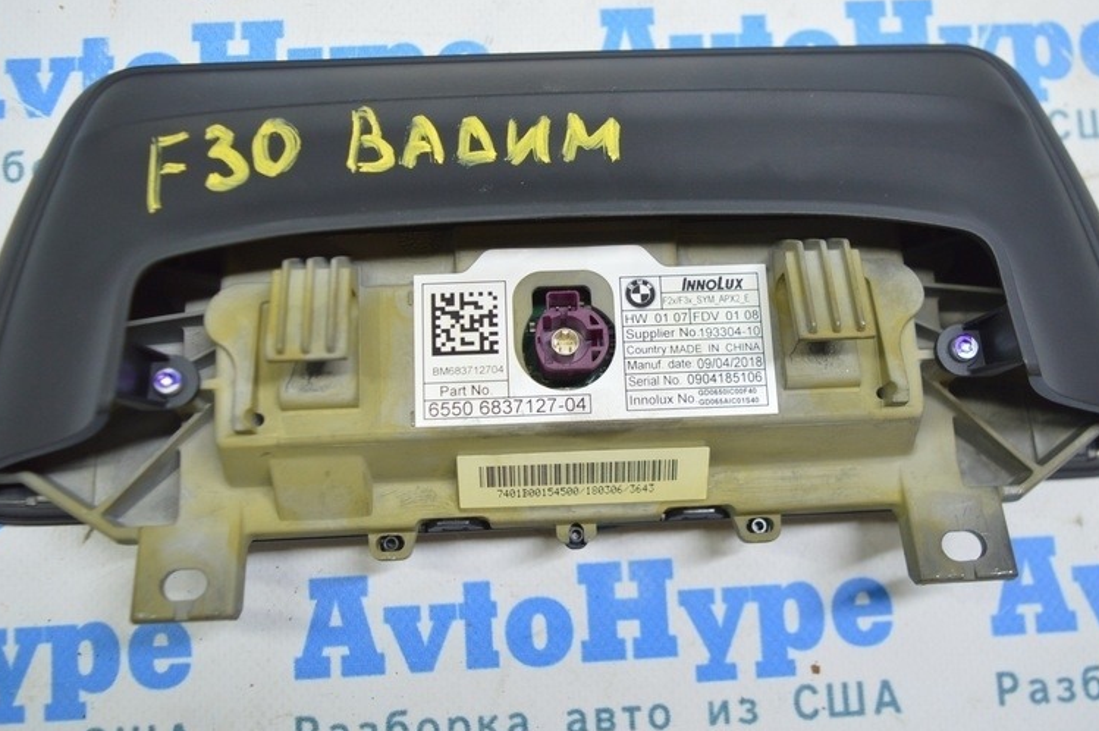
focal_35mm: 41
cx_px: 556
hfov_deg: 47.4
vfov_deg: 32.5
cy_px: 327
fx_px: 1251
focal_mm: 20
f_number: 3.5
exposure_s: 1/50
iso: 400
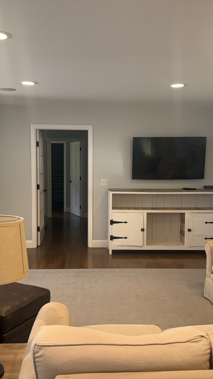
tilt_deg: -3.6
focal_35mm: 35
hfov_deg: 33.7
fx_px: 351
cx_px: 100
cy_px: 189
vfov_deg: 56.6
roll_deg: -0.5
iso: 200
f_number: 1.78
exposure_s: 1/120
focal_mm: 6.76
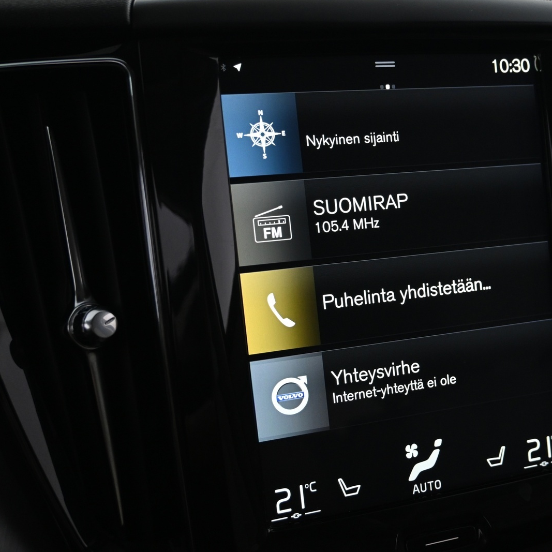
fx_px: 733
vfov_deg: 41.3
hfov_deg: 40.4
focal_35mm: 41
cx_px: 392
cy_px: 274
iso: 1600
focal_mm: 21
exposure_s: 1/25
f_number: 4
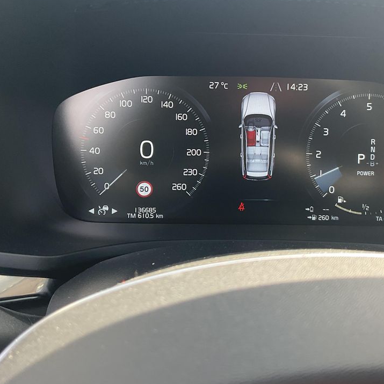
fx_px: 540
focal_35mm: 43
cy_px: 148
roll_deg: -2.2
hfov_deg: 38.7
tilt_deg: -16.8
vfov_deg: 39.0
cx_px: 258
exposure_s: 1/100
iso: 25
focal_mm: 3
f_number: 1.8
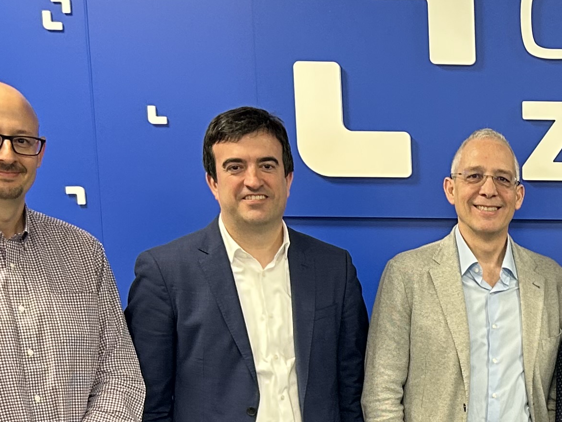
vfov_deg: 16.0
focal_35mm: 90
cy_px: 458
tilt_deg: -9.4
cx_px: 716
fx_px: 1461
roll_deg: -0.2
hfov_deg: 20.1
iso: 125
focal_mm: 5.7
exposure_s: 1/50
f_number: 1.5
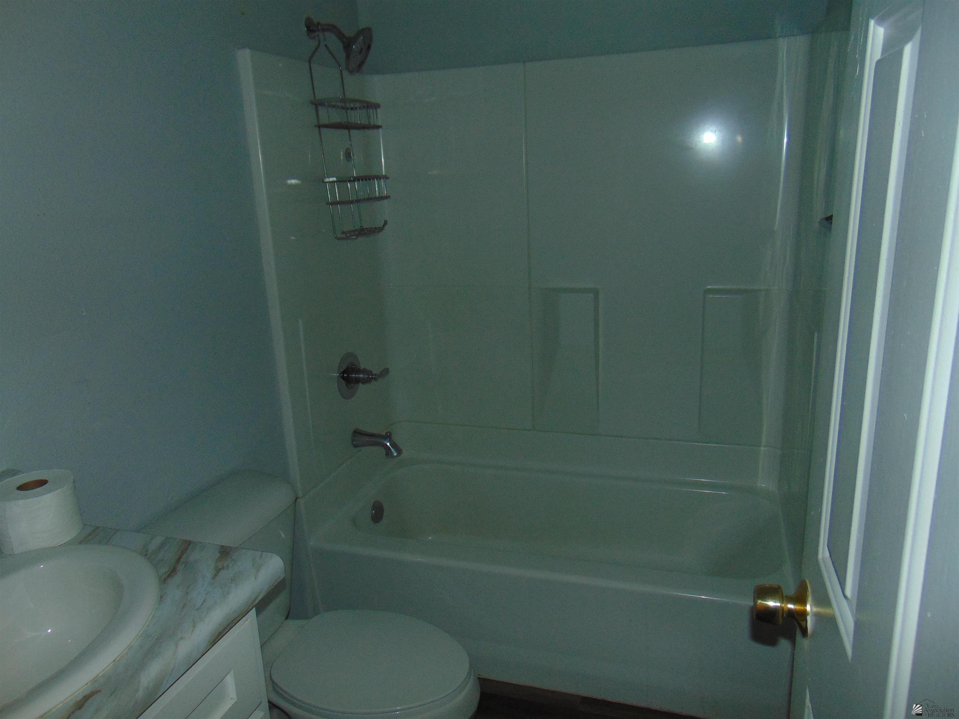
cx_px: 480
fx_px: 693
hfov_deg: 69.4
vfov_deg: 54.9
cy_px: 360
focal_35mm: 25
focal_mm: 4.5
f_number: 3
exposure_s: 1/30
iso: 80
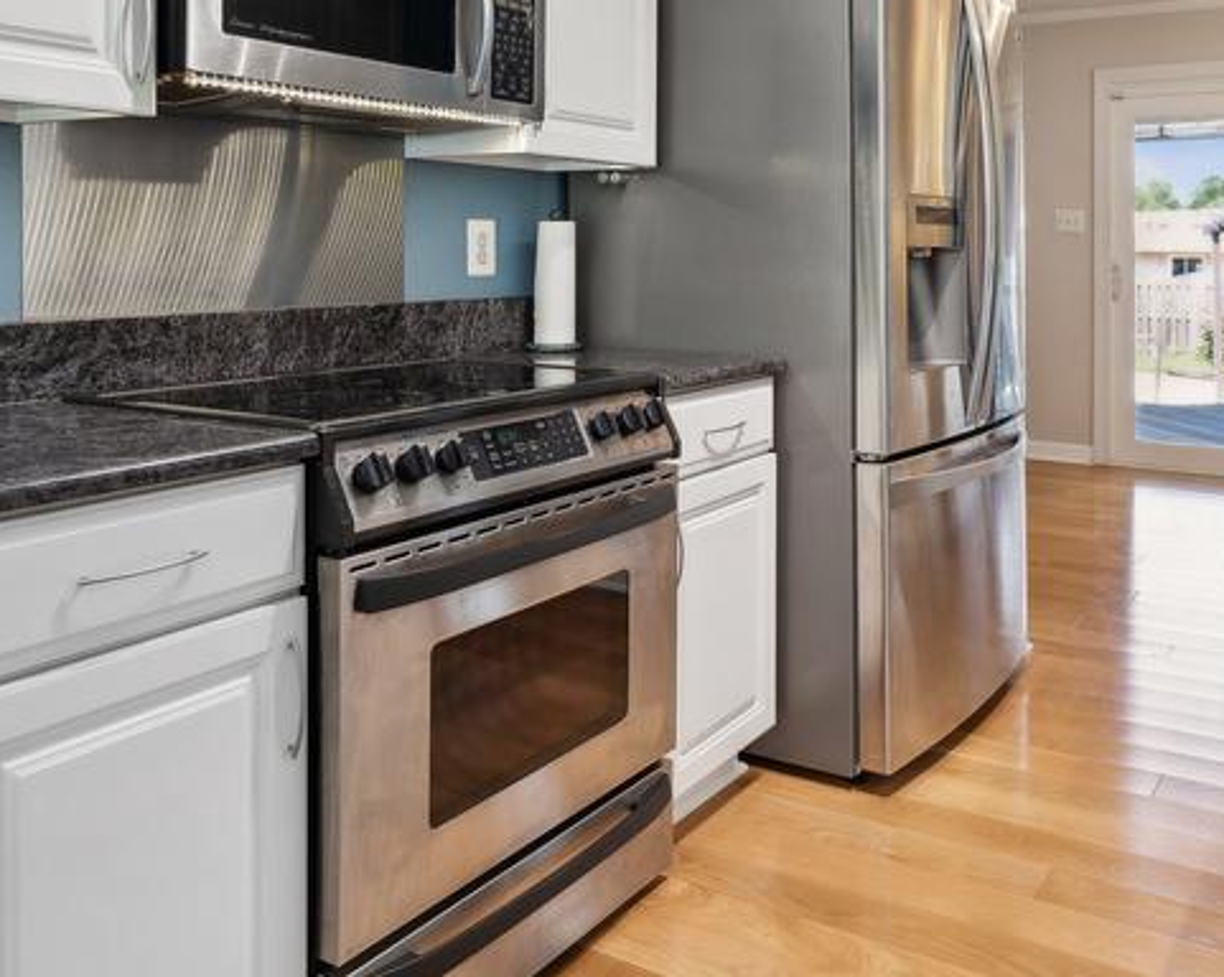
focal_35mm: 33
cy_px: 299
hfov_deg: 53.6
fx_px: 1194
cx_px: 768
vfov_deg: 43.6
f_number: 7.1
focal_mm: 16.5
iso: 200
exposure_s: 1/13
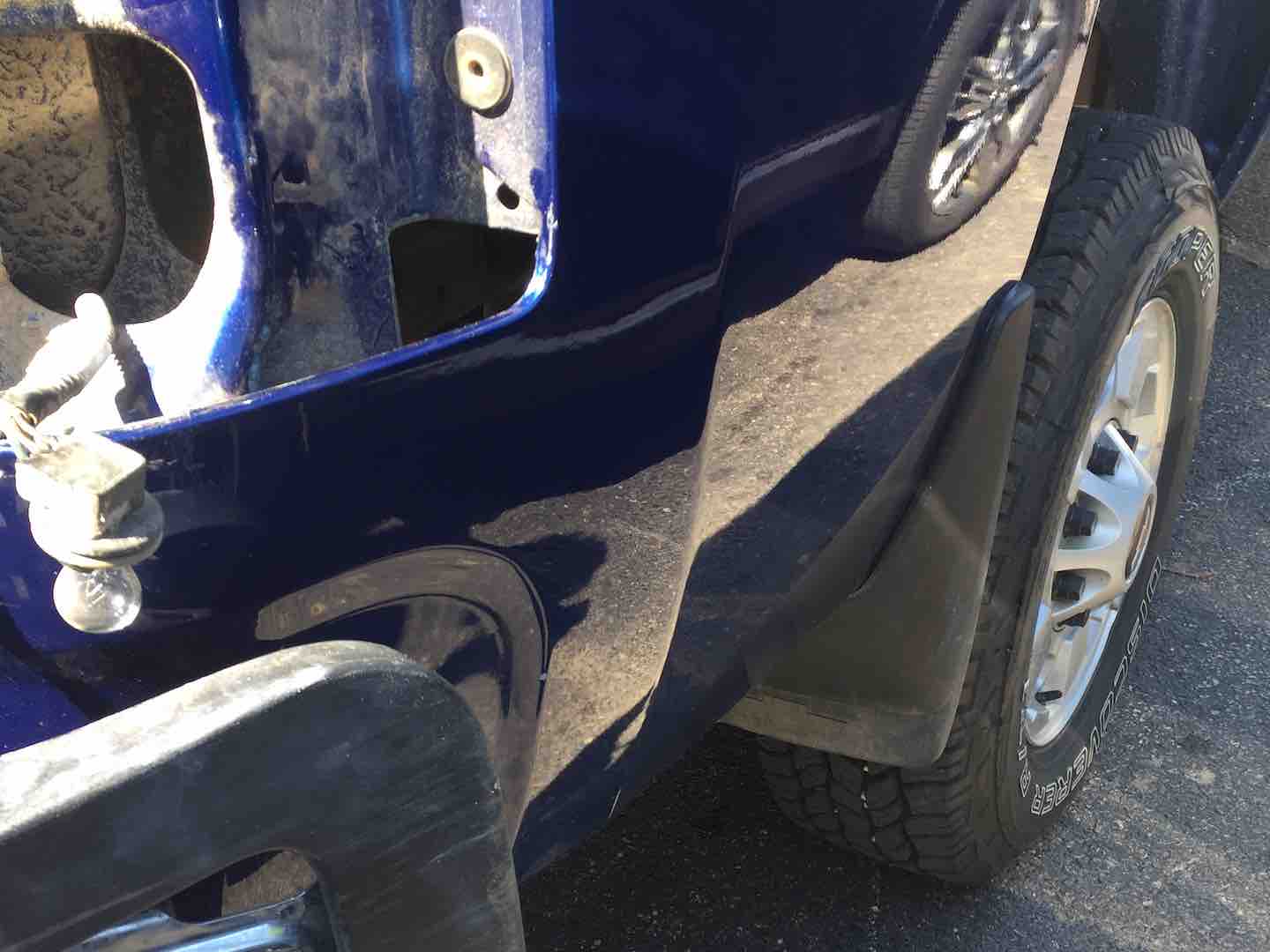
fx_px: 1064
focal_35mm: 29
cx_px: 635
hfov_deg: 61.7
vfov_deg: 48.2
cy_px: 476
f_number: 2.2
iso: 32
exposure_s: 1/161
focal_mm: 4.15
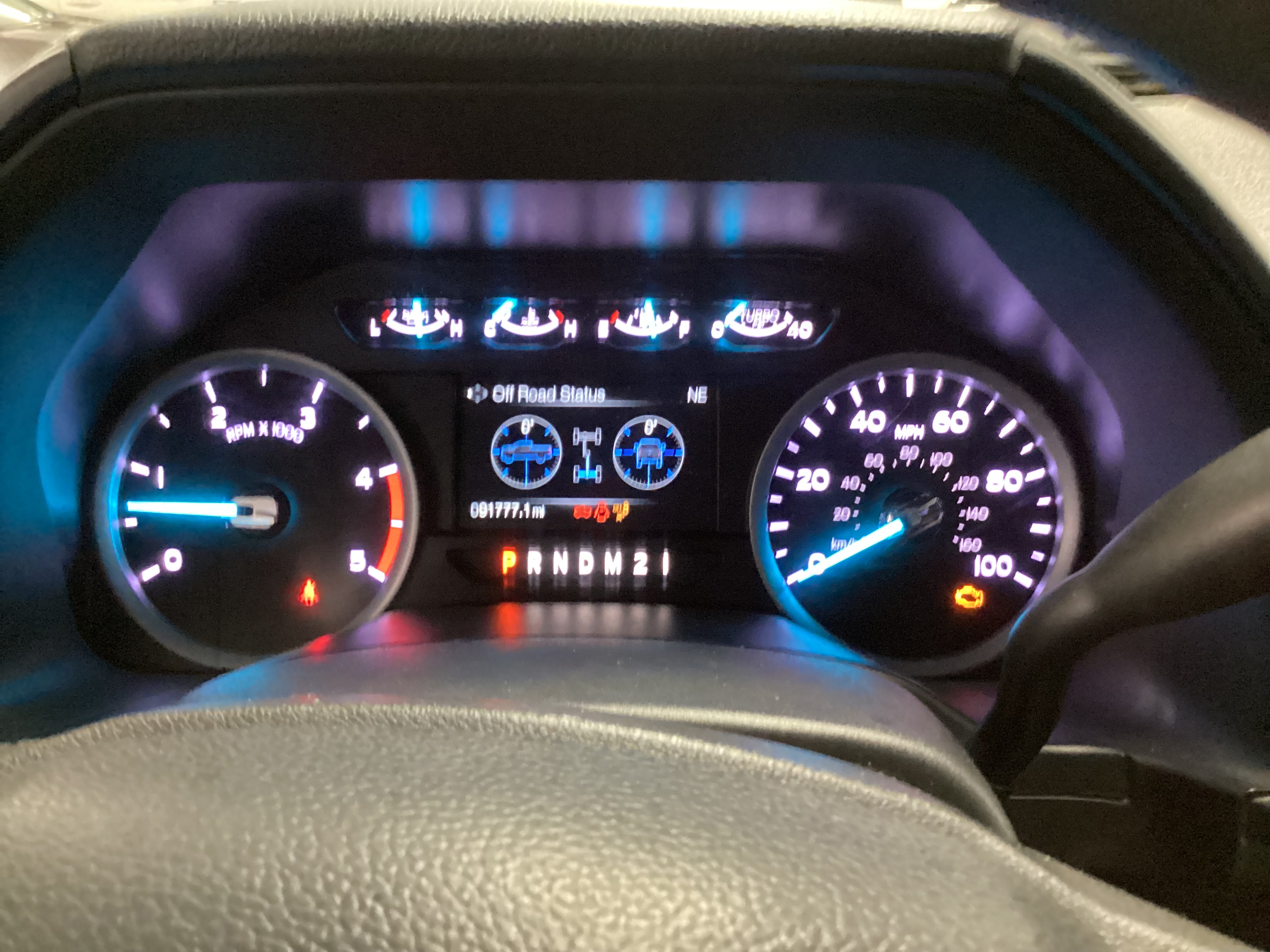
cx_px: 635
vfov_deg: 45.4
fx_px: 1137
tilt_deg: -26.0
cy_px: 476
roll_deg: -1.1
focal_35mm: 31
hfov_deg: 58.4
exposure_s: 1/24
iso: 800
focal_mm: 3.3
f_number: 2.4
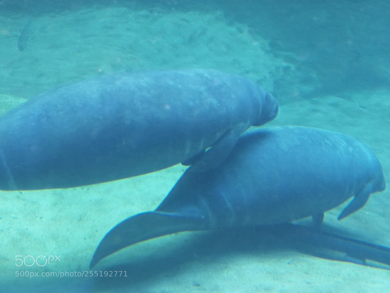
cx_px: 195
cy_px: 146
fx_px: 586
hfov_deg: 36.8
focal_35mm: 52
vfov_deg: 28.0
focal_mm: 3.95
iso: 250
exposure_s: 1/30
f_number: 2.2
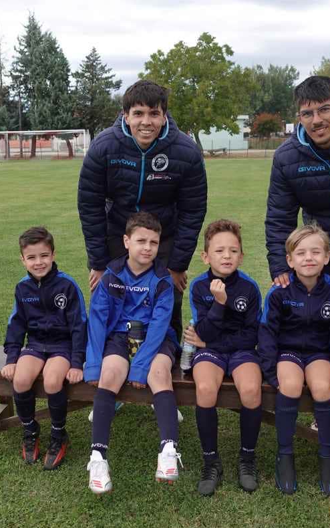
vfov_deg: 41.8
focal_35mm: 48
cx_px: 163
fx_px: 690
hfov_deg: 26.9
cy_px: 267
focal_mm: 12.04
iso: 125
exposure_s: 1/500
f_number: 2.8
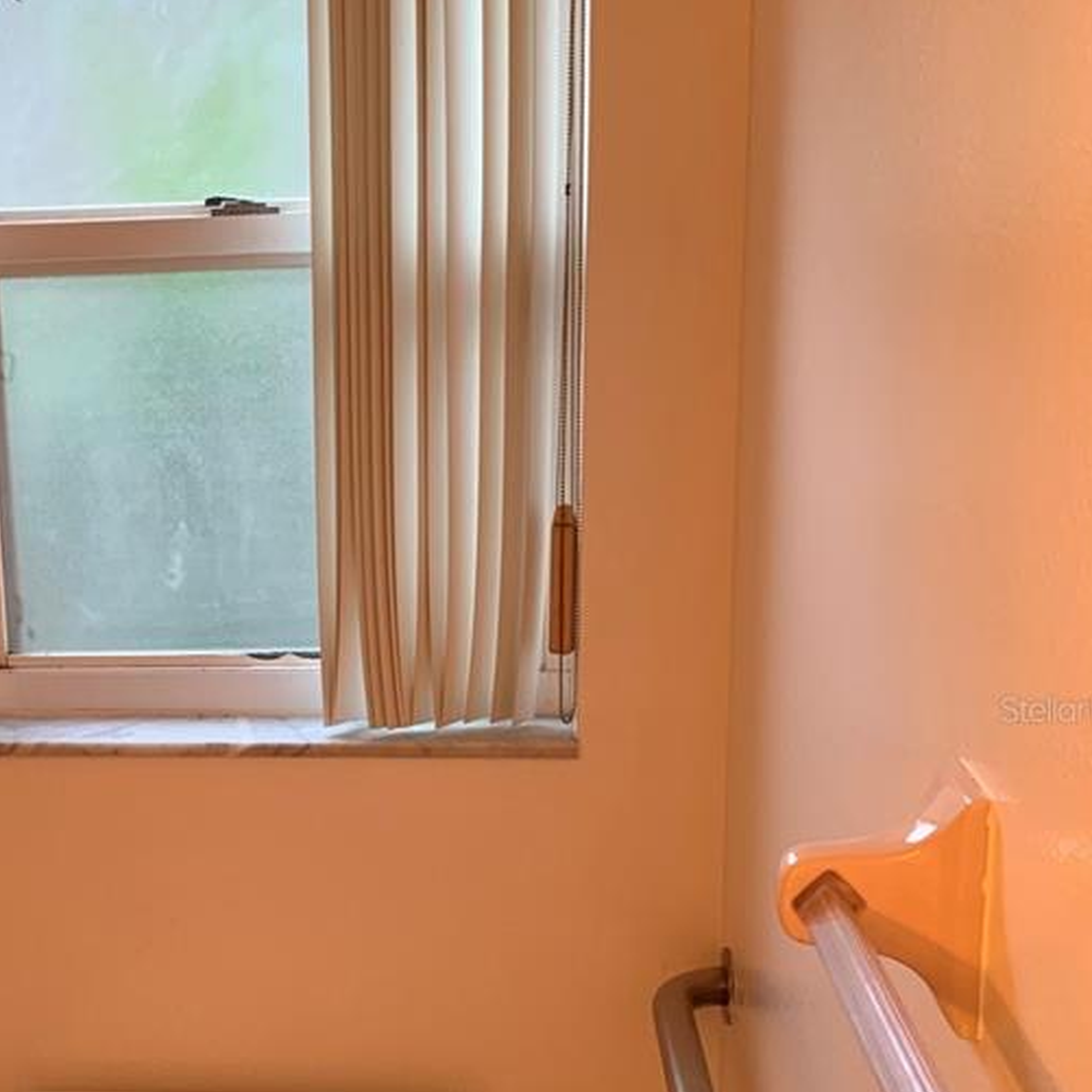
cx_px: 174
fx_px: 1963
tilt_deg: -13.8
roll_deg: +2.1
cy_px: 708
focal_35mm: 55
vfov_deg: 30.9
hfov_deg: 30.1
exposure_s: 1/60
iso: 160
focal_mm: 4.25
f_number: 1.8
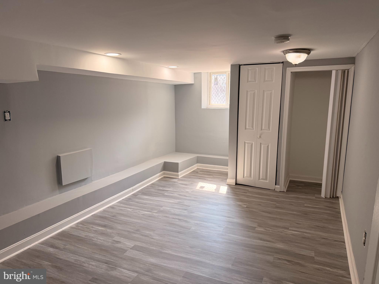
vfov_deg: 56.8
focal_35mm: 24
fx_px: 263
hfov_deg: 71.6
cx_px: 190
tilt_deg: -9.4
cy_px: 142
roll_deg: +0.3
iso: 160
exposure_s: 1/215
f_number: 1.78
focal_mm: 6.76
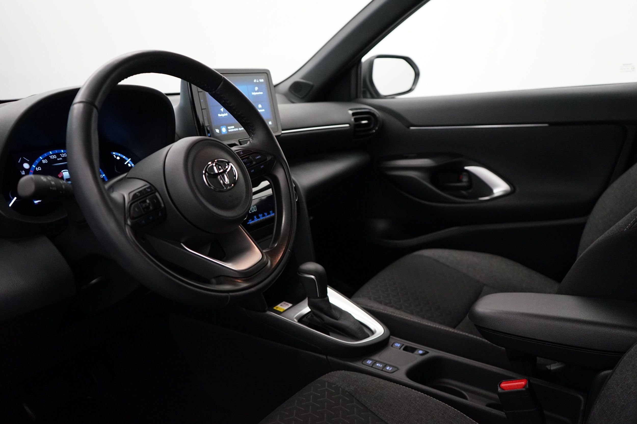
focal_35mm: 30
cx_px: 318
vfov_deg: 43.6
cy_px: 212
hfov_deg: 61.9
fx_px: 531
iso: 3200
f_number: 3.5
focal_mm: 30
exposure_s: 1/160
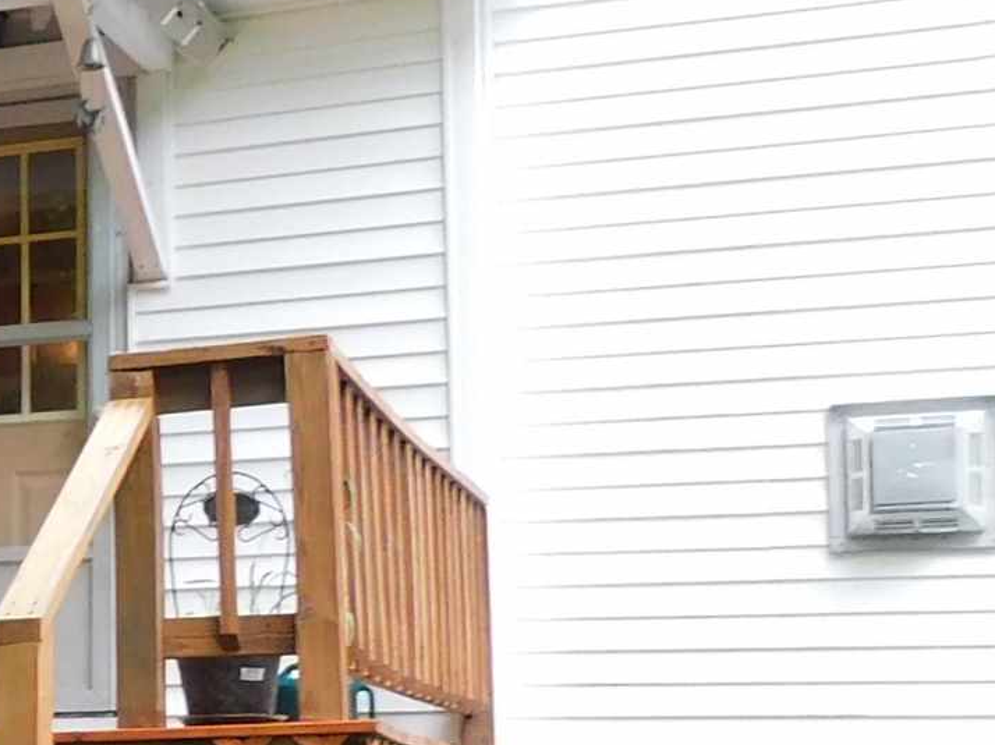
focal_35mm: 99
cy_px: 735
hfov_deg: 16.4
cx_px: -843
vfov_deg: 14.7
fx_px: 2845
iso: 125
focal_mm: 4
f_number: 3
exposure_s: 1/60
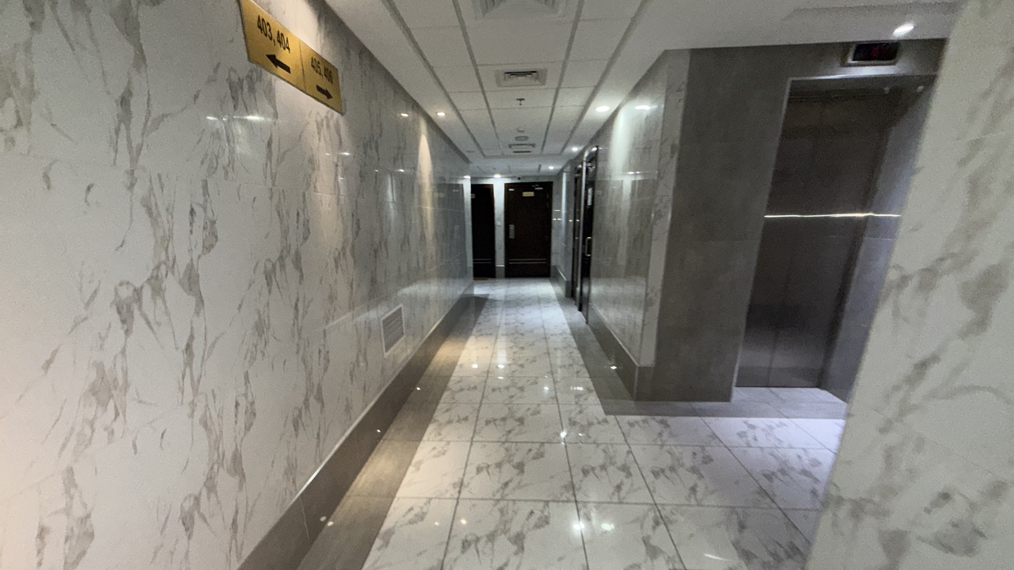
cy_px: 367
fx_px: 430
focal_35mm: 16
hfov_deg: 99.4
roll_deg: +2.6
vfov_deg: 65.7
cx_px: 498
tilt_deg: -23.6
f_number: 2.2
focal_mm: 2.22
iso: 250
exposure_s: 1/50
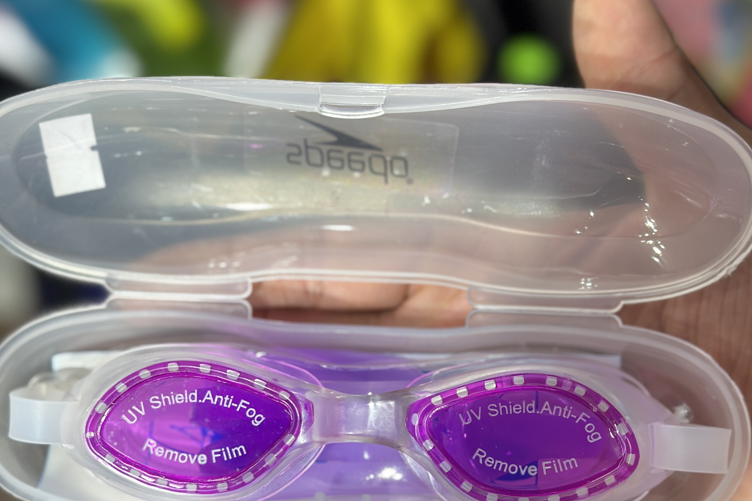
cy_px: 372
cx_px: 376
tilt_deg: -73.9
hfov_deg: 30.1
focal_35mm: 67
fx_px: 1400
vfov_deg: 20.2
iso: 80
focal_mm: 6.86
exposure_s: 1/100
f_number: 1.78
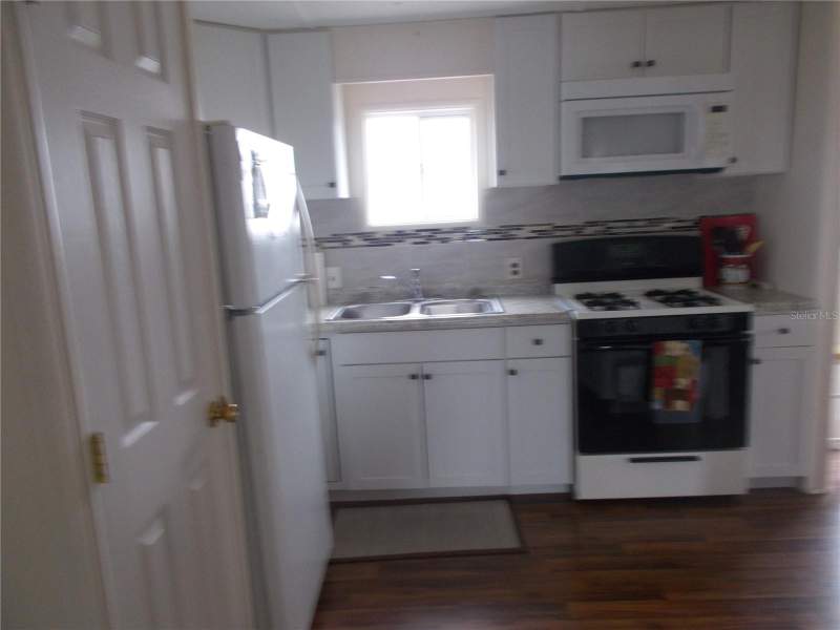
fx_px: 631
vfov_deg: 53.1
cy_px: 315
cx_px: 420
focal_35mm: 26
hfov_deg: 67.3
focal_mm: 4.6
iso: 180
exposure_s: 1/25
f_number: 3.2
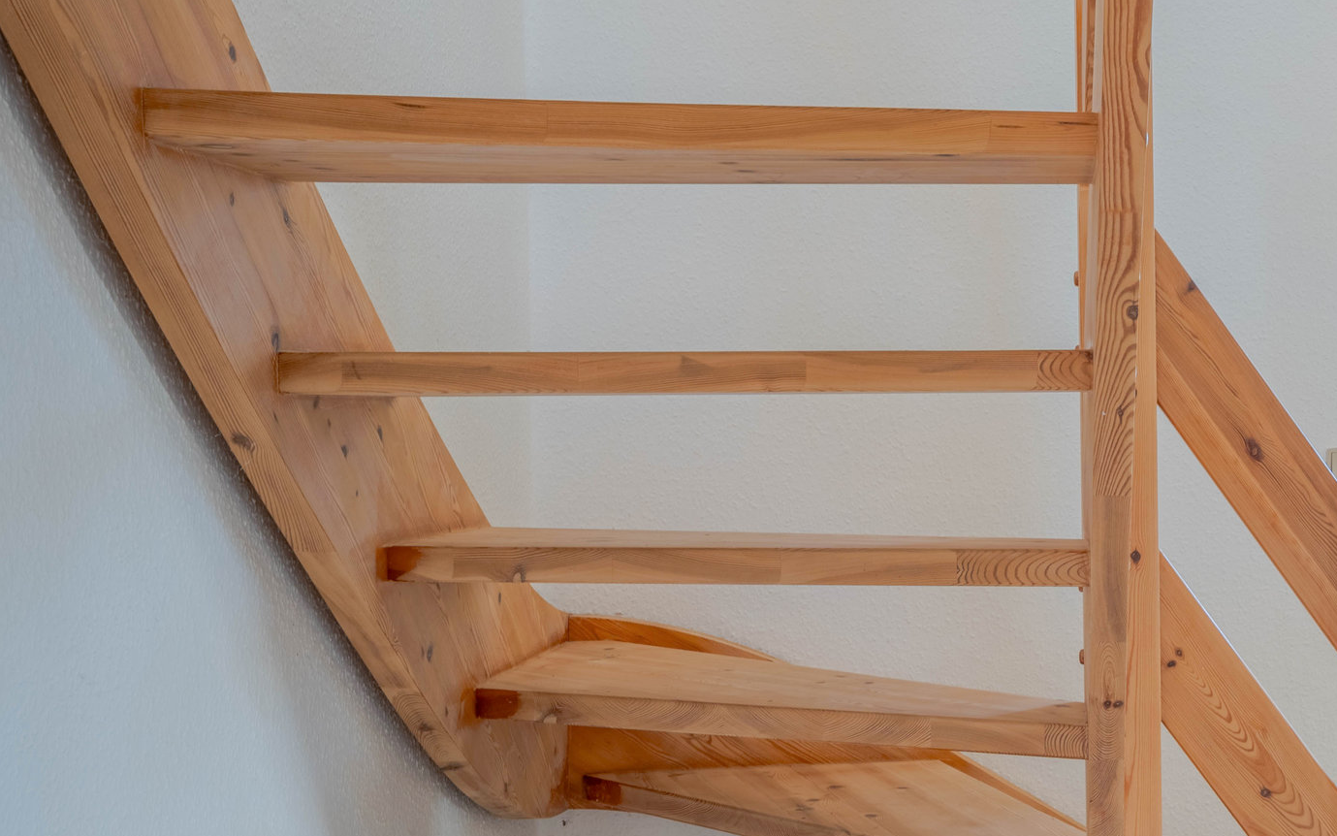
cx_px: 1368
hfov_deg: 34.8
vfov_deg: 24.8
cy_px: 455
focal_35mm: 52
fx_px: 1899
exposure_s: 1/50
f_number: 8
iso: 100
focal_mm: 23.5
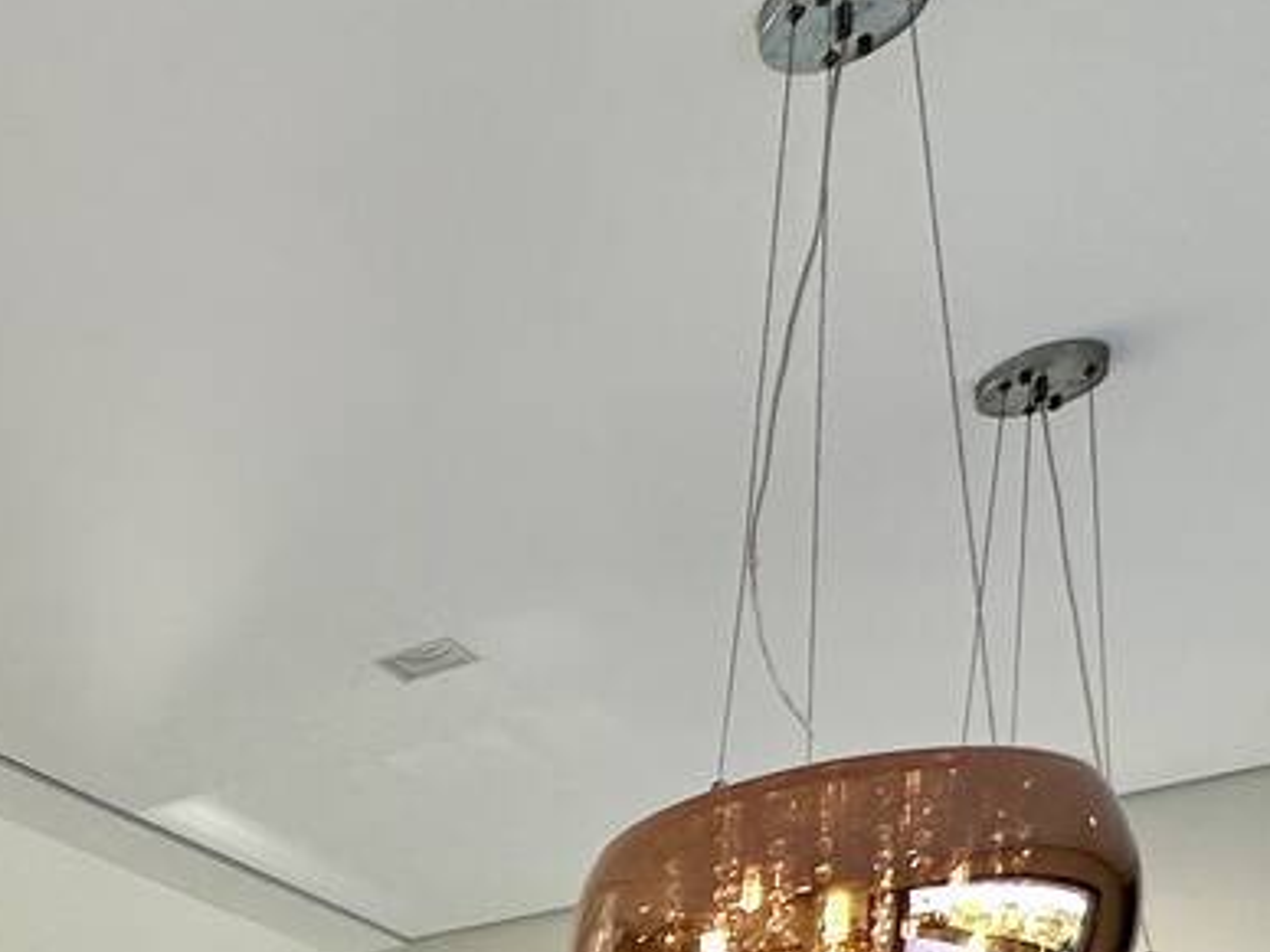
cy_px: 1515
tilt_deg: -1.0
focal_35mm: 52
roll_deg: -0.3
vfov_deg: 22.0
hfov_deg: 29.5
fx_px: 1908
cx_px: -390
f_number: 2.2
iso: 40
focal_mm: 2.22
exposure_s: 1/263
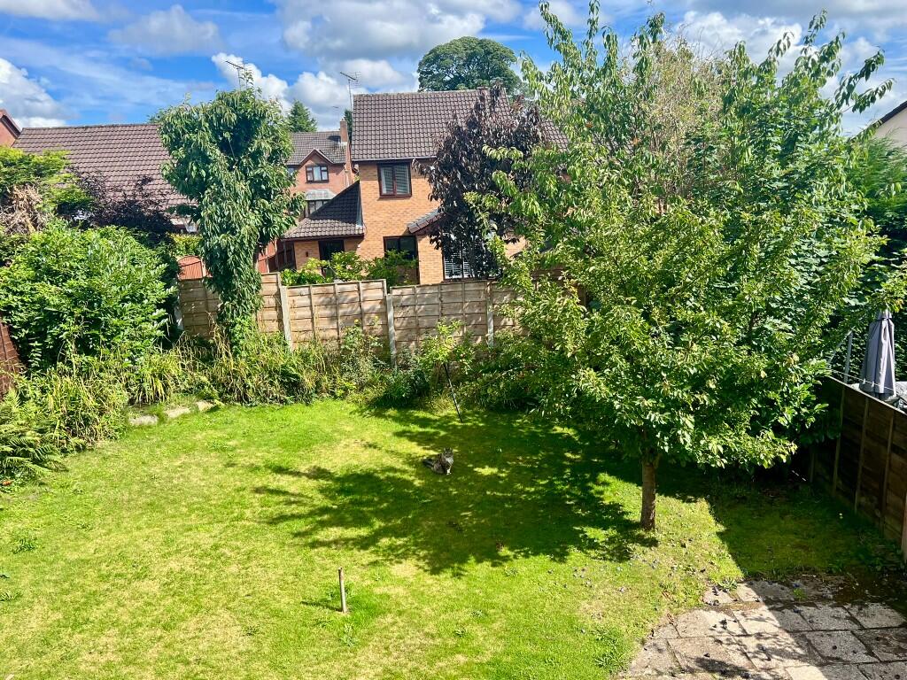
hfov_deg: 67.3
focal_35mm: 26
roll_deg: +2.7
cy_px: 340
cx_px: 454
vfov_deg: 53.1
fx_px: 681
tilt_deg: -12.1
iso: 50
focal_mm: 5.7
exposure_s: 1/1751
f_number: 1.5
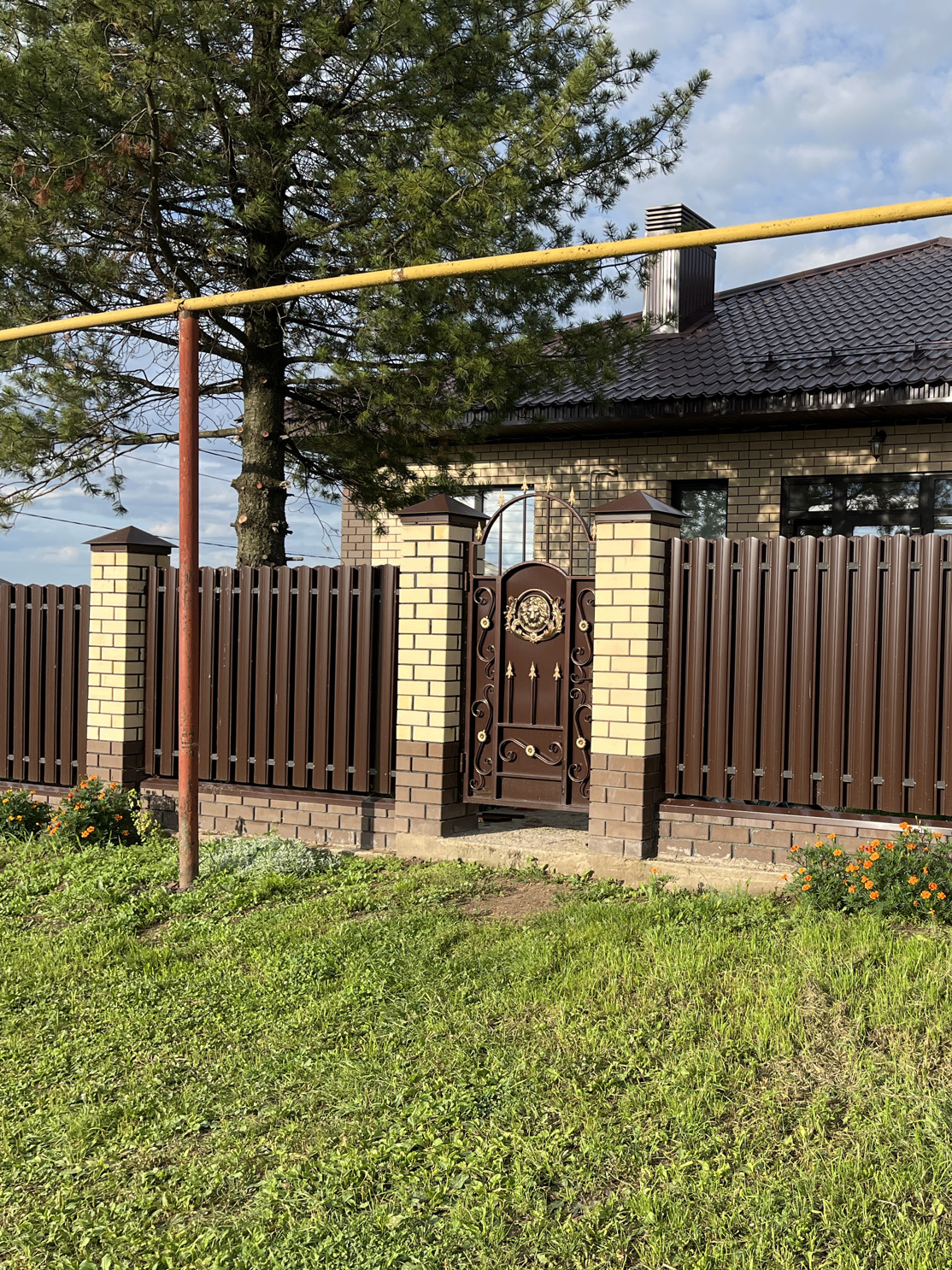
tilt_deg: +0.9
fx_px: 1284
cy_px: 631
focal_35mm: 35
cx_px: 753
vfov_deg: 52.6
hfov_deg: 39.2
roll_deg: +0.6
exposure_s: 1/1957
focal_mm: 5.1
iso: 50
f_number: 1.6
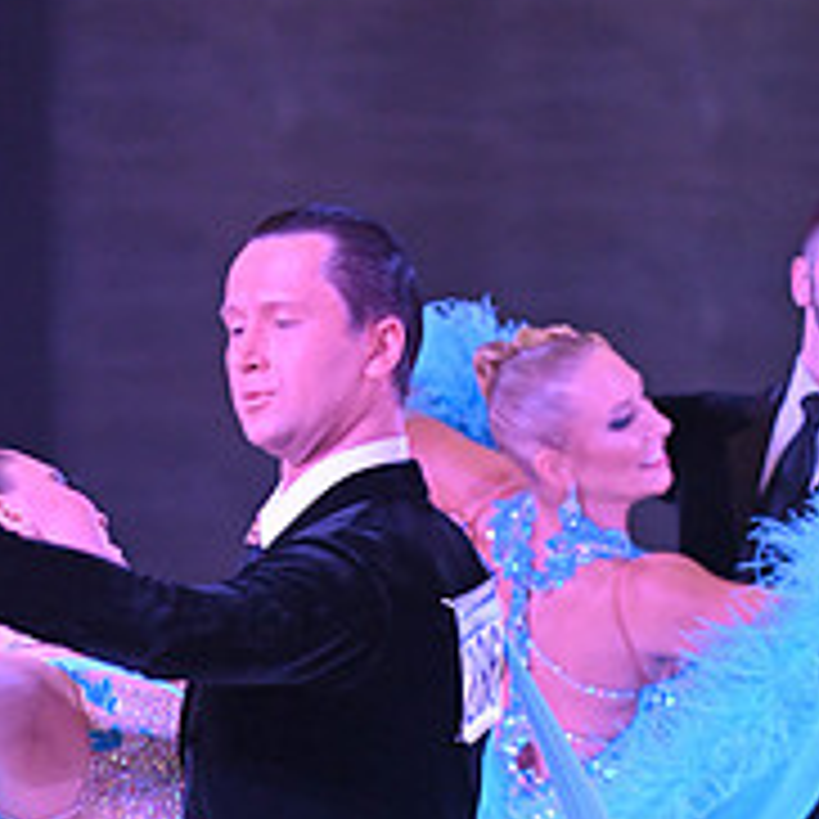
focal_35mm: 448
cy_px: 1125
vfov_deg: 3.9
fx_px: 11992
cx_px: 218
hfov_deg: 3.9
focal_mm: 165
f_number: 5
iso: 3200
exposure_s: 1/320
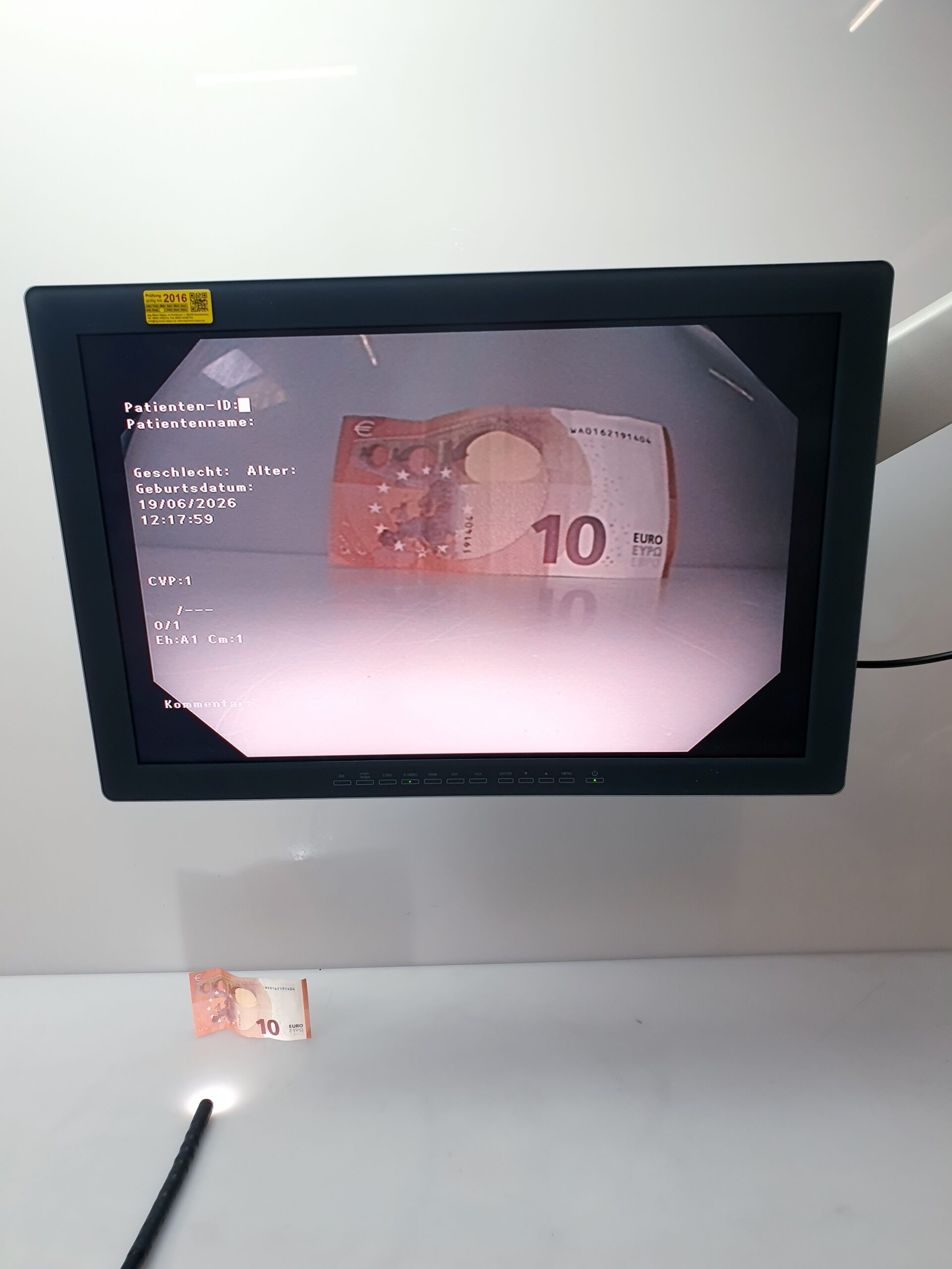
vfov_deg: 67.3
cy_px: 634
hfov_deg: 53.1
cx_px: 476
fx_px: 953
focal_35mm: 26
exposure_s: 1/50
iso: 80
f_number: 2.4
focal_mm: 4.3
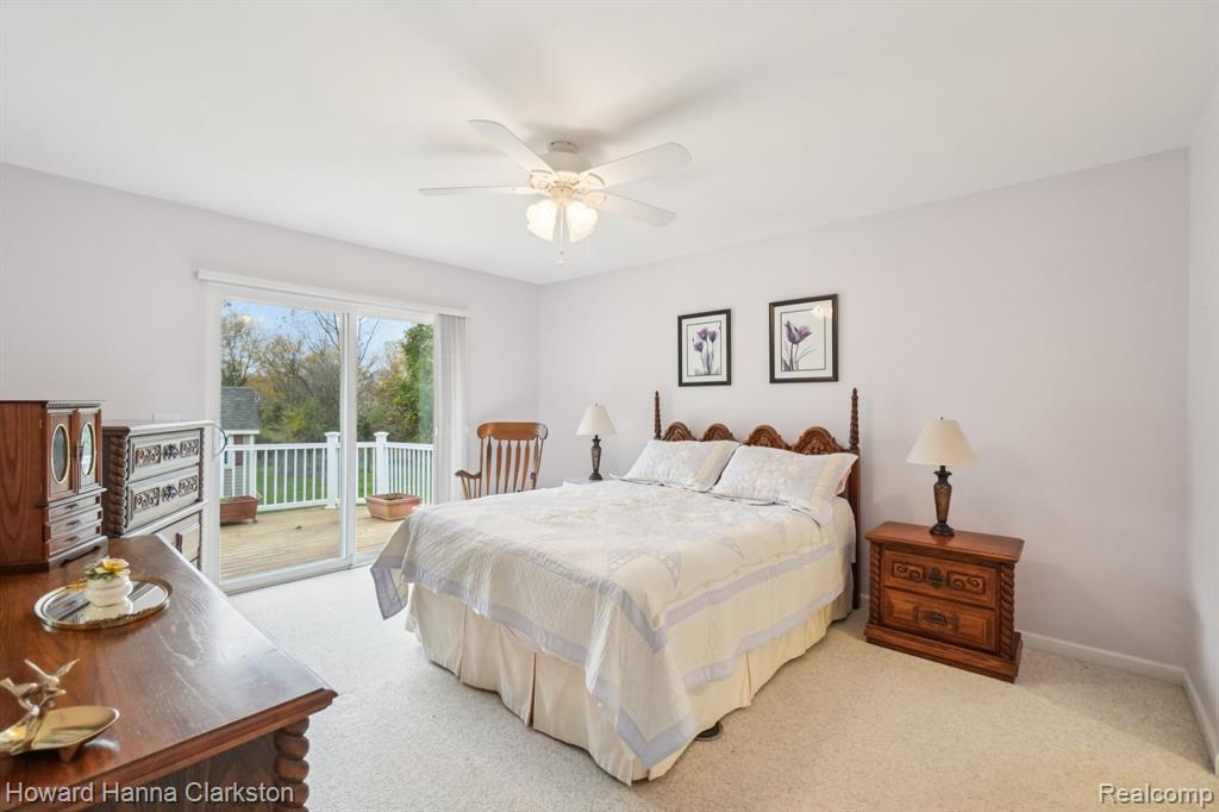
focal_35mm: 15
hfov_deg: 100.4
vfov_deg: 77.3
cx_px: 610
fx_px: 508
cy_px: 406
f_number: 8
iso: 640
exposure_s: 1/30
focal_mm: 10
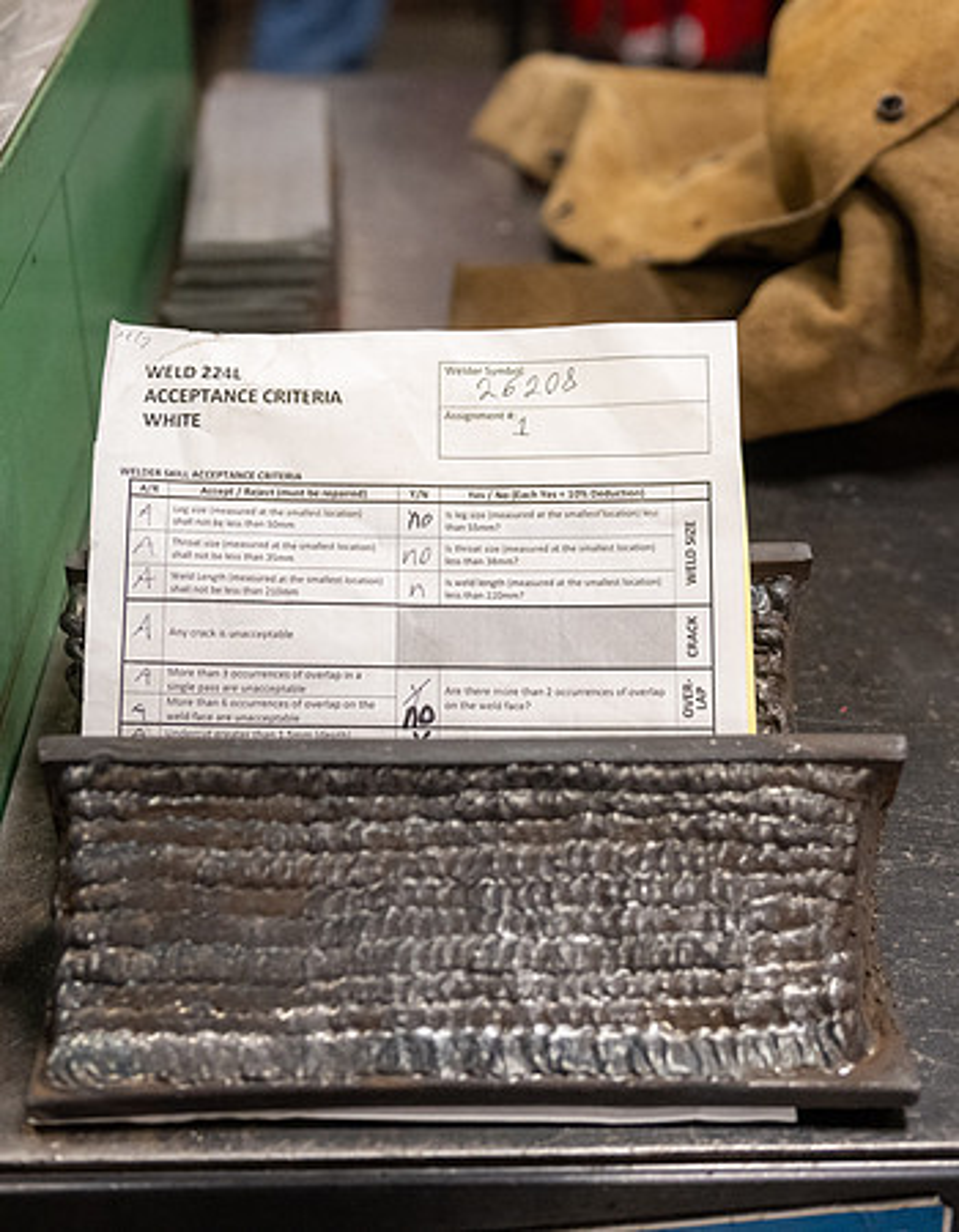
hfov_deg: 30.7
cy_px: 616
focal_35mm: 48
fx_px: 1748
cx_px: 453
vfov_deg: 38.9
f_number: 2.8
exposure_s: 1/1000
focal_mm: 34
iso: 2500
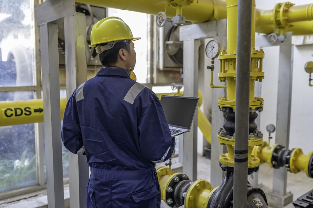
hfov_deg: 54.5
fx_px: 304
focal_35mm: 35
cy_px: 104
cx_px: 156
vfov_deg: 37.8
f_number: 2.8
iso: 640
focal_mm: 35
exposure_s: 1/125
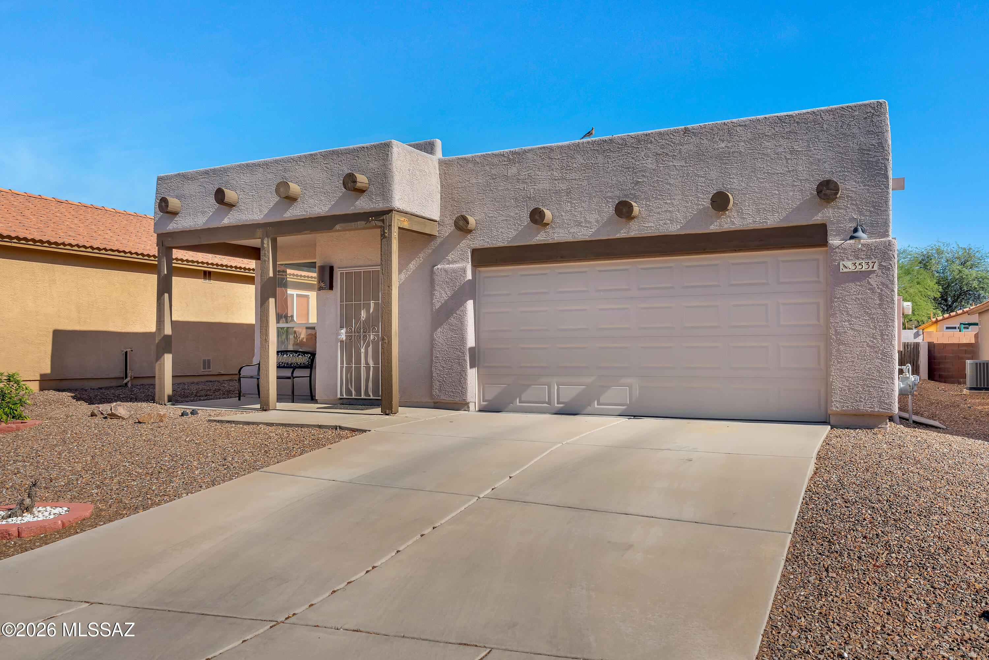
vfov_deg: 47.2
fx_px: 755
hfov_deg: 66.4
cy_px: 330
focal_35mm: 28
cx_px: 494
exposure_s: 1/500
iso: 250
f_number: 8
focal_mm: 27.5
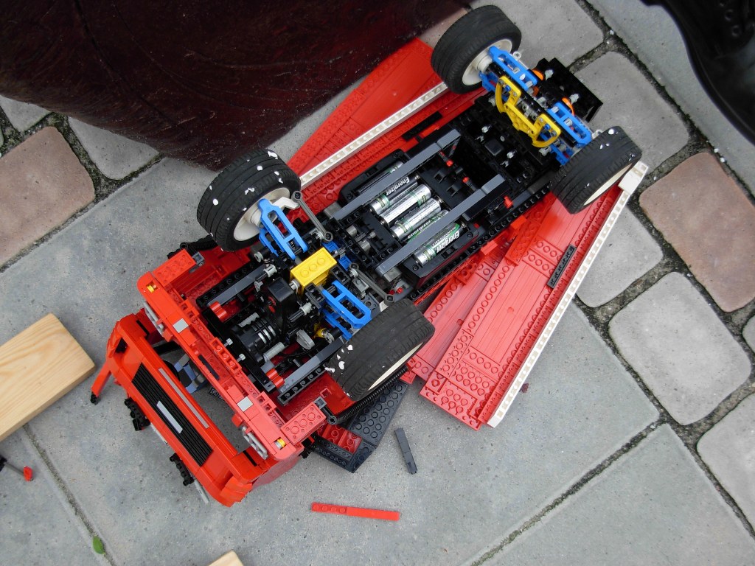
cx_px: 378
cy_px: 283
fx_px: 829
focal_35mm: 38
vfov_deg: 37.7
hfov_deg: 49.0
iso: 79
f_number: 2.9
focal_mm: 6.3
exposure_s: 1/144
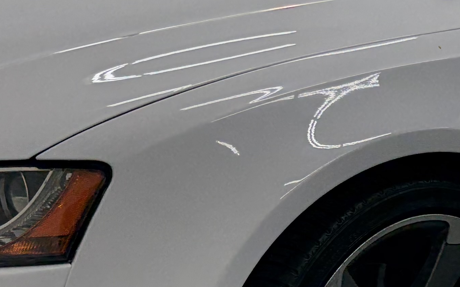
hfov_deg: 17.6
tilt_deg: -12.5
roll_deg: -3.0
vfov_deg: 11.3
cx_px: 455
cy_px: 111
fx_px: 1454
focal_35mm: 116
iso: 64
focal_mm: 5.96
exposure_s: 1/182
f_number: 1.6
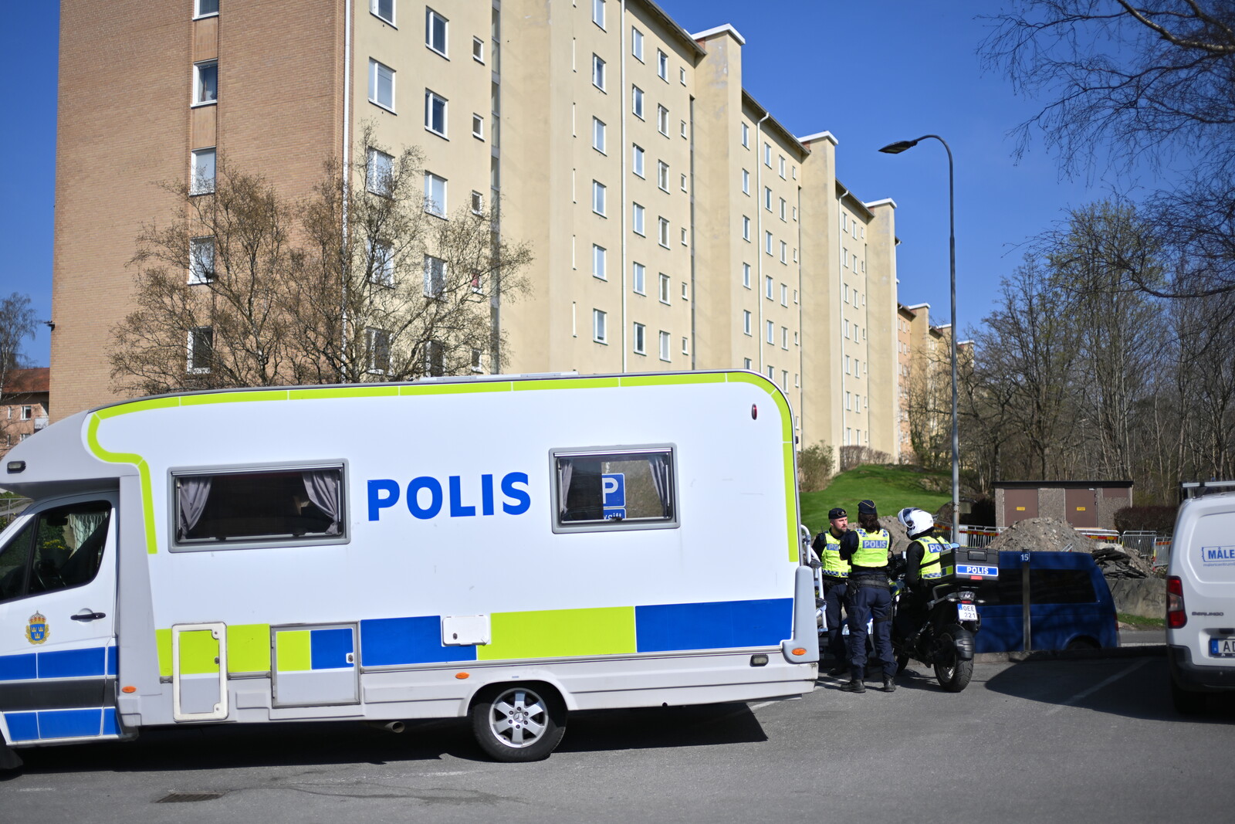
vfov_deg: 37.9
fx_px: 1201
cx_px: 618
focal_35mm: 35
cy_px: 412
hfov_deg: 54.4
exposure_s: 1/5000
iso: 64
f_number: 1.4
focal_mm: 35
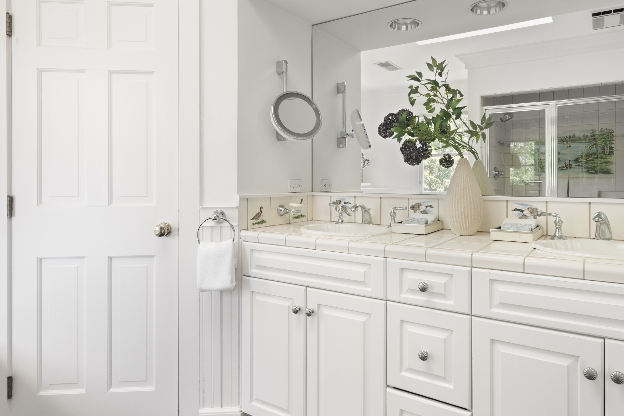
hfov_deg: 73.6
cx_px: 342
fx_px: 416
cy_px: 187
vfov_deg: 53.0
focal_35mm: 24
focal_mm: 16
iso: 250
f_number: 11
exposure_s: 1/3
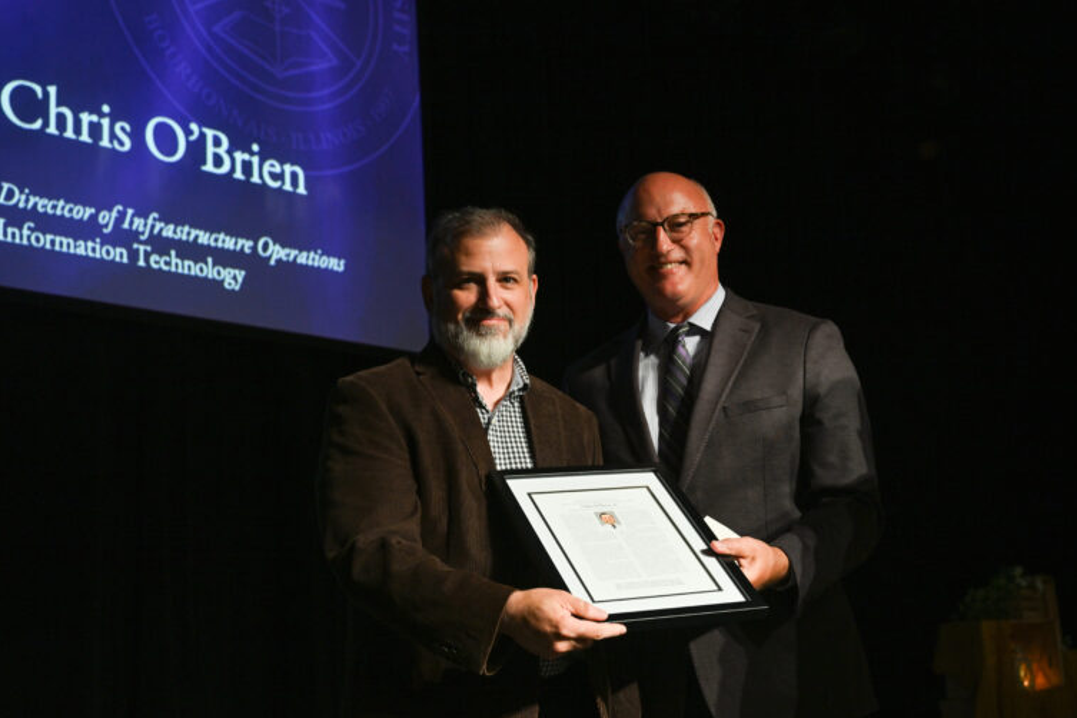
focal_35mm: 50
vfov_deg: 27.0
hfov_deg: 39.6
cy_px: 355
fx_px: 1496
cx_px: 536
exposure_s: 1/125
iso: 1000
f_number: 5
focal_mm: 49
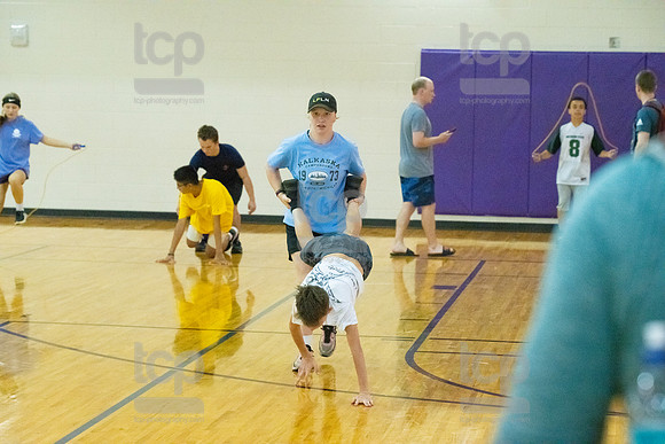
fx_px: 1755
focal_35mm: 95
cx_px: 332
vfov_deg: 14.4
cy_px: 222
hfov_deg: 21.5
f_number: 4.5
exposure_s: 1/640
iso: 6400
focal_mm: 95
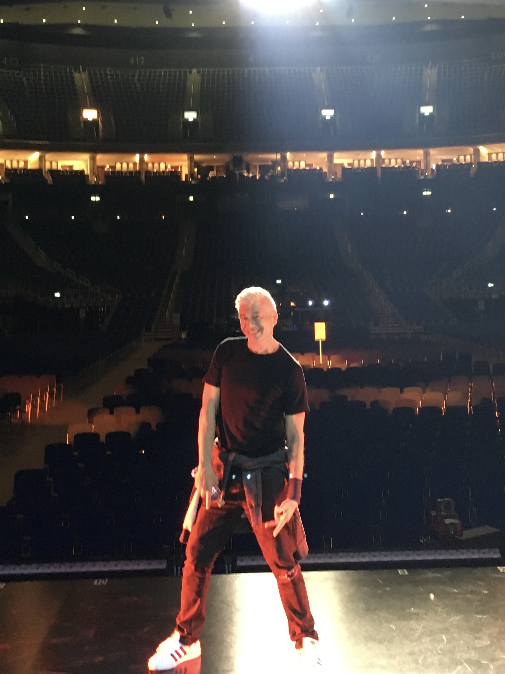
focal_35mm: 29
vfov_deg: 61.7
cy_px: 337
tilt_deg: +3.3
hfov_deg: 48.2
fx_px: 564
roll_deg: +2.3
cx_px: 252
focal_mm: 4.15
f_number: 2.2
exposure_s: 1/20
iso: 200
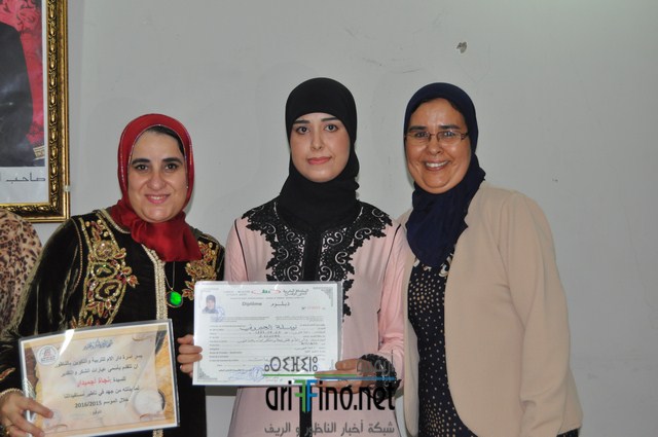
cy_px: 218
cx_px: 329
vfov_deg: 19.7
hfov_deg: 29.3
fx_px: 1260
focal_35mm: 69
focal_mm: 46
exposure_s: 1/60
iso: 800
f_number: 5.3
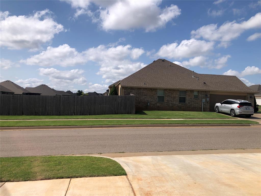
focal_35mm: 28
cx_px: 130
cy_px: 98
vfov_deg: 49.7
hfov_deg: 63.4
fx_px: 211
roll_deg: +2.5
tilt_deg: +0.0
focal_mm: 3.99
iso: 25
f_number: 1.8
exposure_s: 1/3745
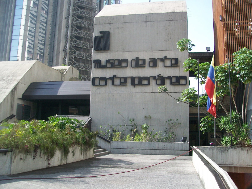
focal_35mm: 36
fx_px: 262
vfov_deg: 39.7
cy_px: 94
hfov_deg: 51.4
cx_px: 126
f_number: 2.7
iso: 64
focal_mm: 6
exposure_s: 1/500
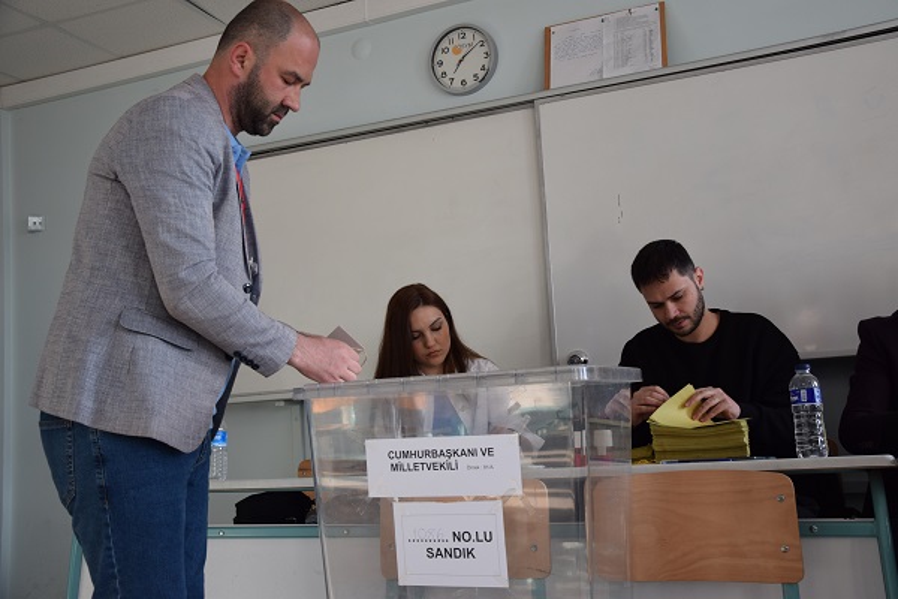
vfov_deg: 35.5
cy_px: 300
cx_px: 449
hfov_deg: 51.3
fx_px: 935
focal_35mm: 38
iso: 400
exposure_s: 1/100
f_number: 5
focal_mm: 25
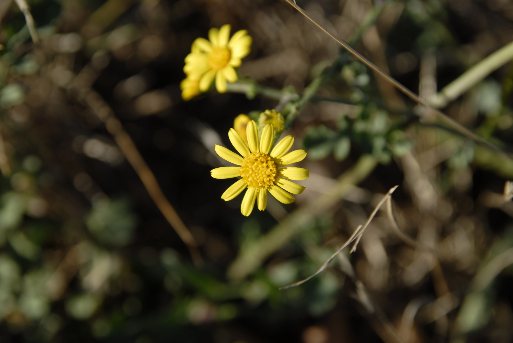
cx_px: 256
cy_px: 172
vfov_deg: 13.1
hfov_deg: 19.4
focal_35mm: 105
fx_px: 1498
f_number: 6.3
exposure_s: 1/250
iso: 100
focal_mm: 70
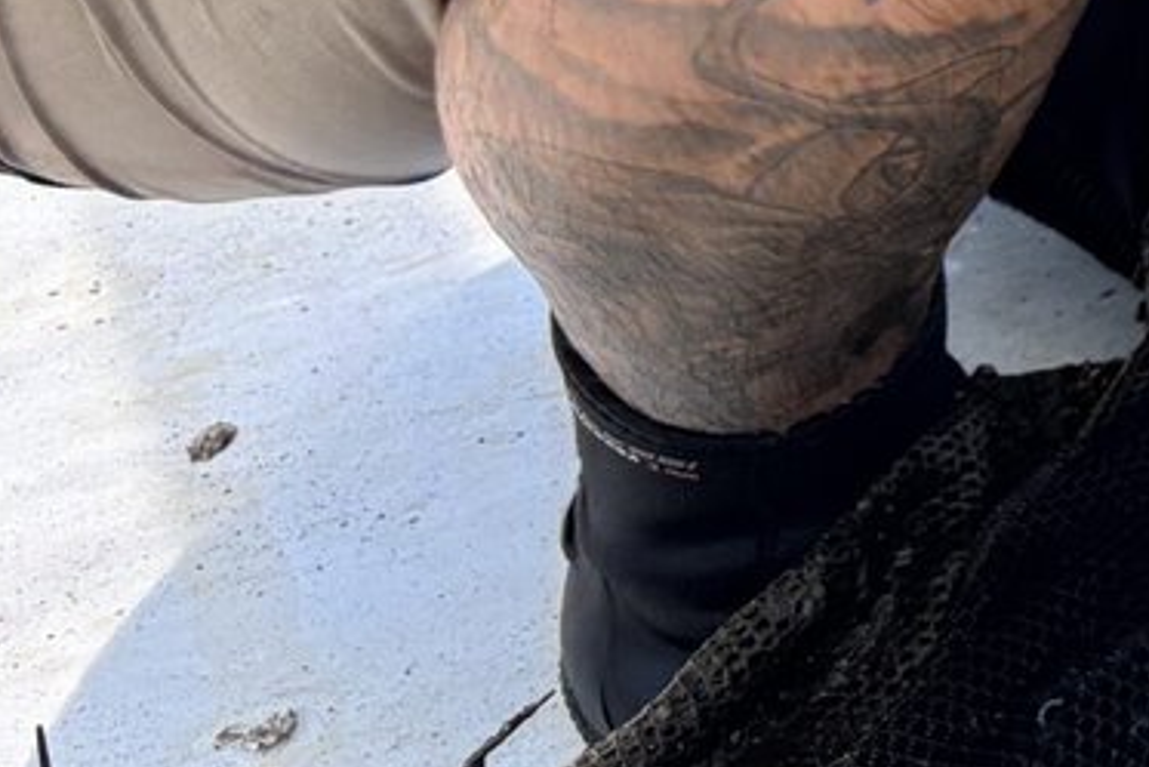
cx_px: 2283
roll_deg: +4.3
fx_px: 3704
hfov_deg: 14.6
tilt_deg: -19.7
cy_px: -758
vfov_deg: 10.8
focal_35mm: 116
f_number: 1.6
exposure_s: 1/1912
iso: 50
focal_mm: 5.96
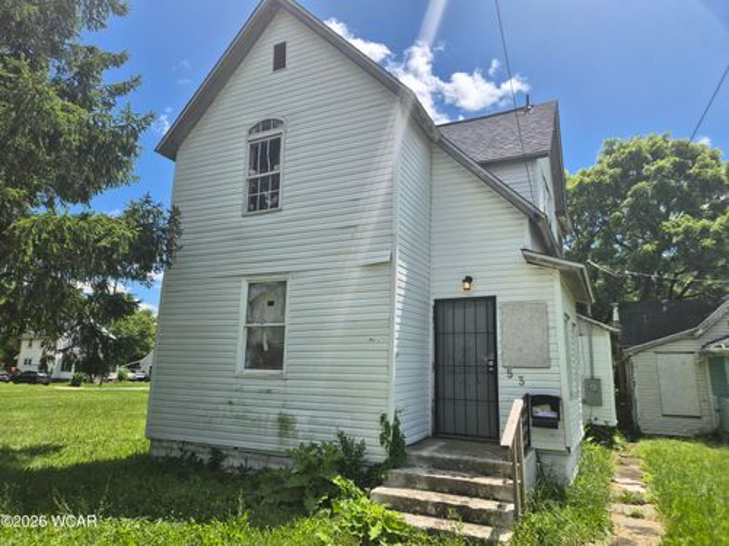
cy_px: 273
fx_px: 484
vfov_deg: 58.9
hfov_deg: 73.9
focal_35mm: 23
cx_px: 364
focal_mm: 5.4
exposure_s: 1/5616
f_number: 1.8
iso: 80
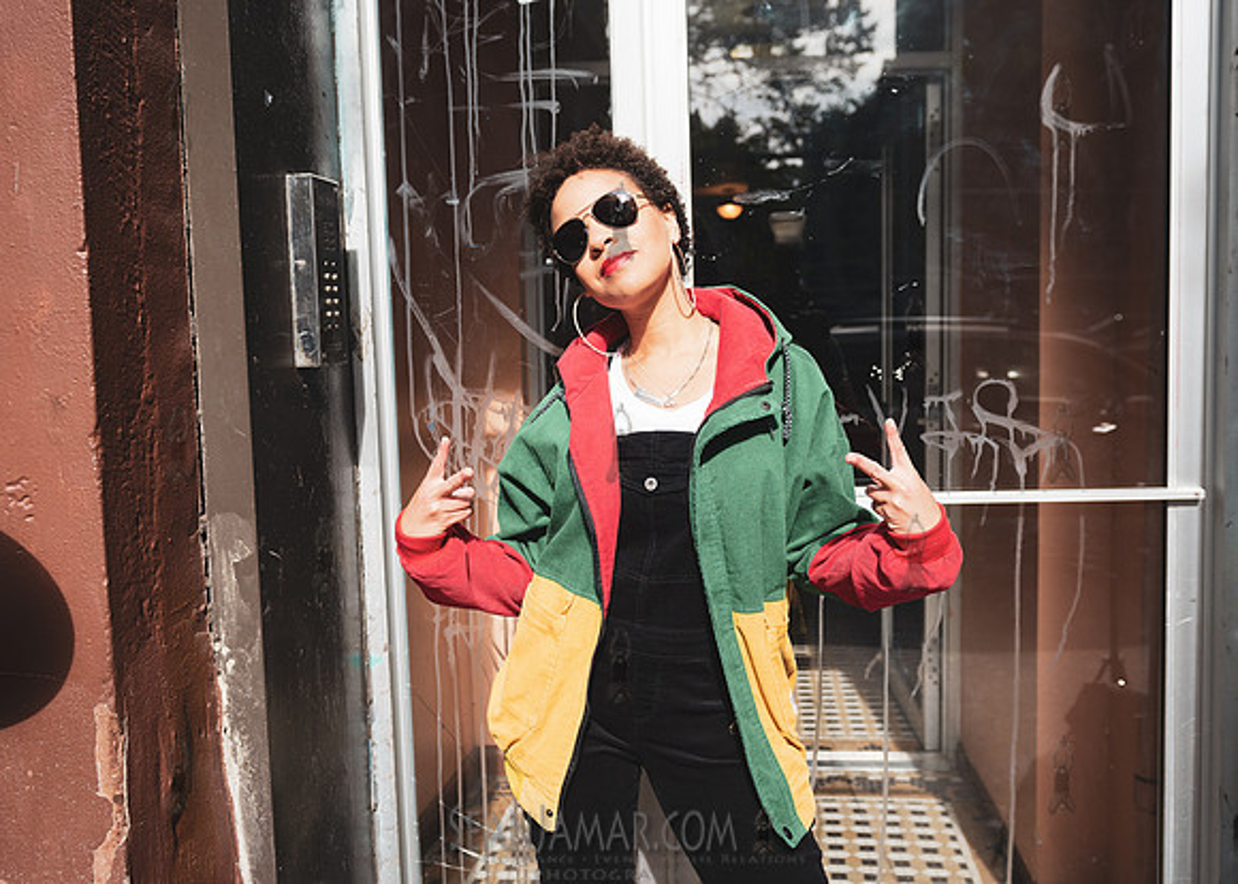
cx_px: 667
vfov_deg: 39.9
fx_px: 1219
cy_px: 440
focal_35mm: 35
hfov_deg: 53.8
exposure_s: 1/500
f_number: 4
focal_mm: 28
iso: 200
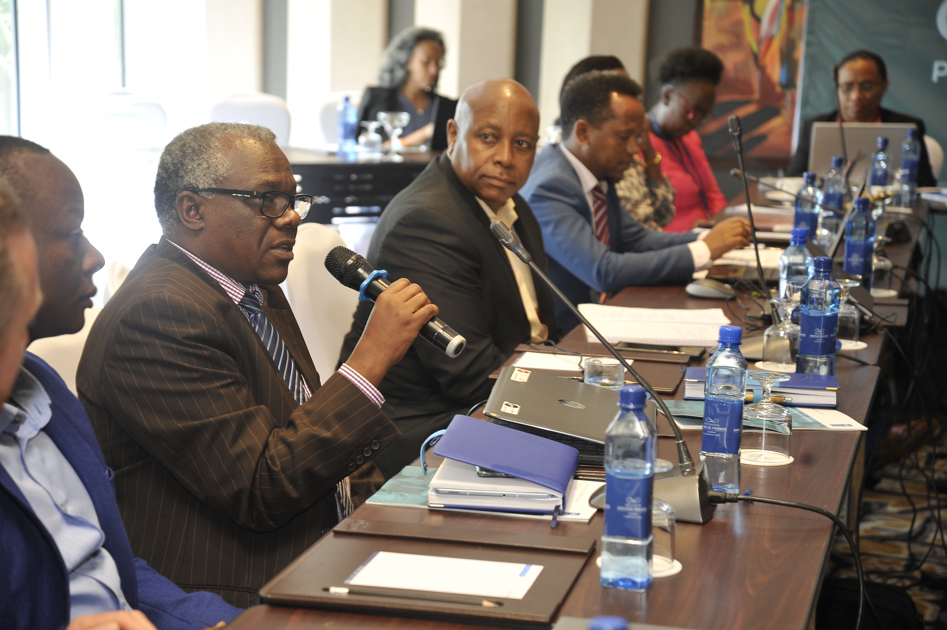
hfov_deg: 23.9
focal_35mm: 85
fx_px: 2235
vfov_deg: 16.1
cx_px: 474
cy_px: 315
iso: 1000
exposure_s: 1/50
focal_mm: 85
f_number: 5
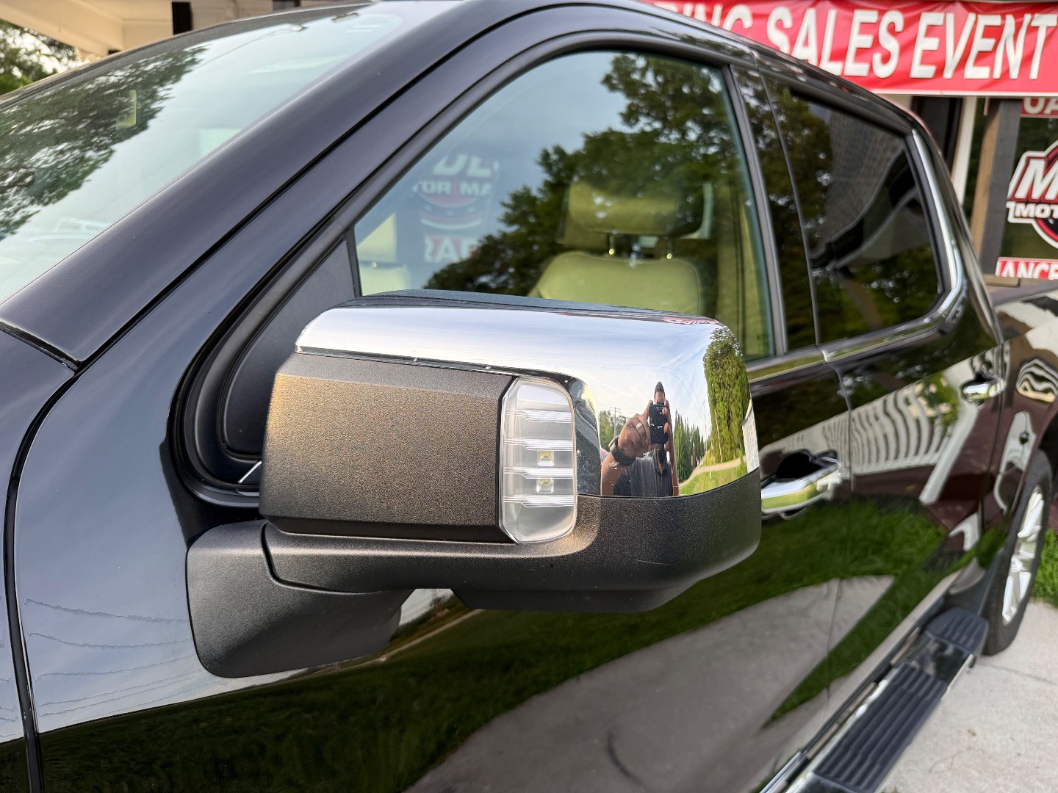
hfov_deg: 71.6
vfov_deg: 56.8
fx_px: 734
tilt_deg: -10.6
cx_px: 529
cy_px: 396
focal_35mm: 24
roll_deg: -2.1
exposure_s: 1/261
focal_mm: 6.76
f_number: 1.78
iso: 100
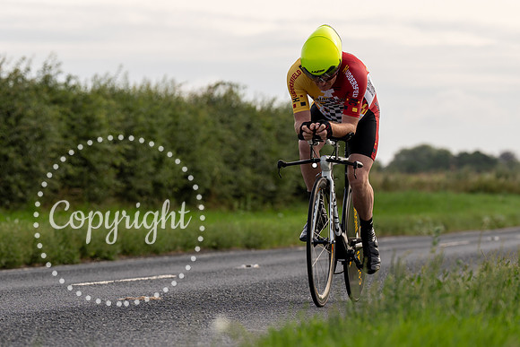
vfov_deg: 6.4
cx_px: 338
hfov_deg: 9.6
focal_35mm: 214
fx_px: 3085
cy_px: 169
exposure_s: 1/1000
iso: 160
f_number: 4
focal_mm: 132
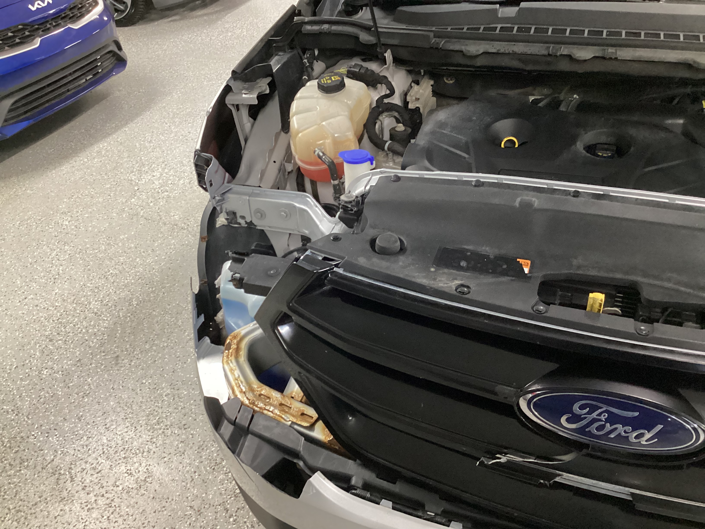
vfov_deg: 45.4
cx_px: 352
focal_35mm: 31
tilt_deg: -37.3
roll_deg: +3.7
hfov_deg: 58.4
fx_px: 631
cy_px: 264
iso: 400
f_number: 2.4
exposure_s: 1/33
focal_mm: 3.3
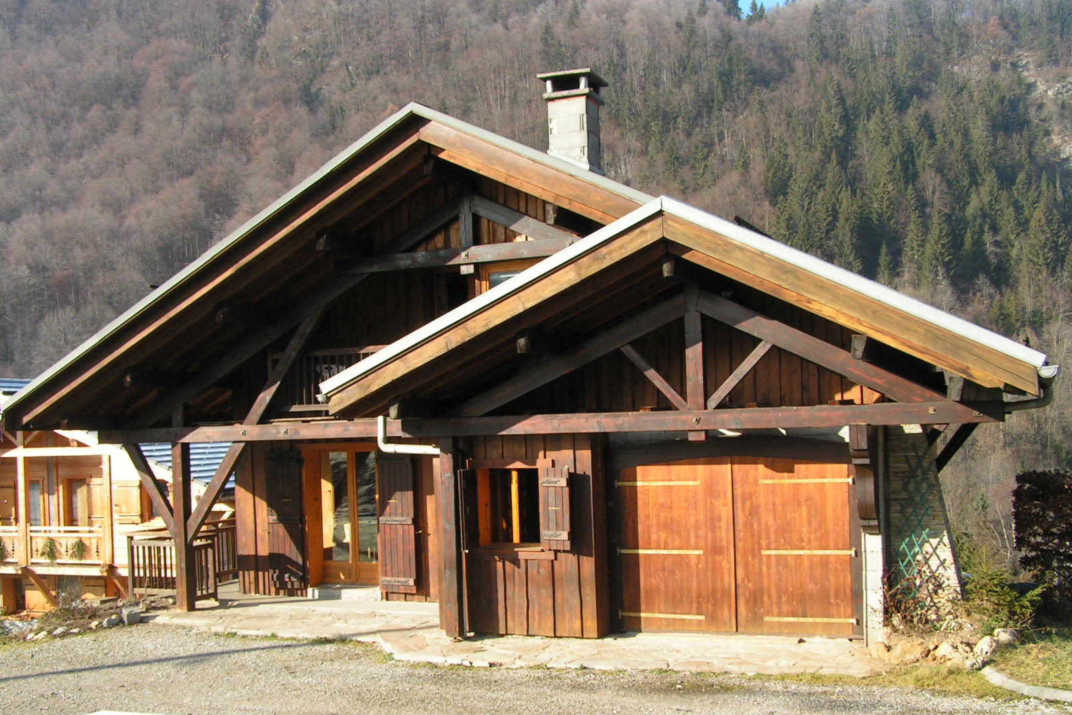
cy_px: 379
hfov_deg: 48.5
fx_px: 1191
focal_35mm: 40
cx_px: 535
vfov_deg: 33.4
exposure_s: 1/160
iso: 50
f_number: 5
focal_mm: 6.3
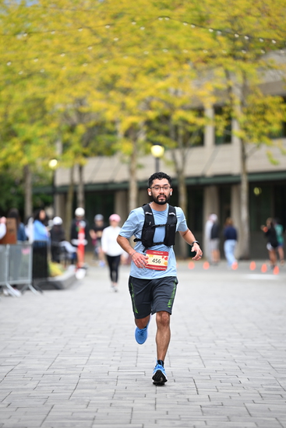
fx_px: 2024
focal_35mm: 170
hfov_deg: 8.1
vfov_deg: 12.1
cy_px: 214
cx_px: 143
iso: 640
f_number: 2.8
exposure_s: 1/1600
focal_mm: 170
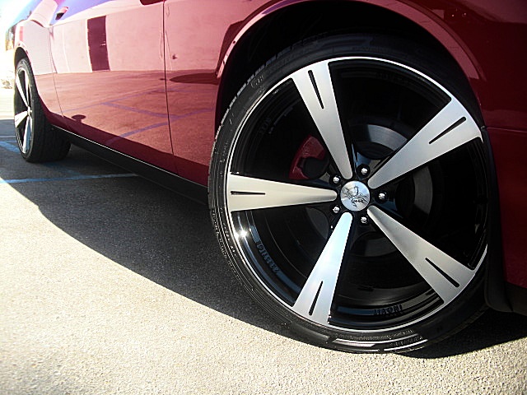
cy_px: 198
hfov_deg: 51.4
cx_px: 264
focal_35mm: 36
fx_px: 548
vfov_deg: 39.7
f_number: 2.8
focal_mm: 6.3
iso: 50
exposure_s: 1/160
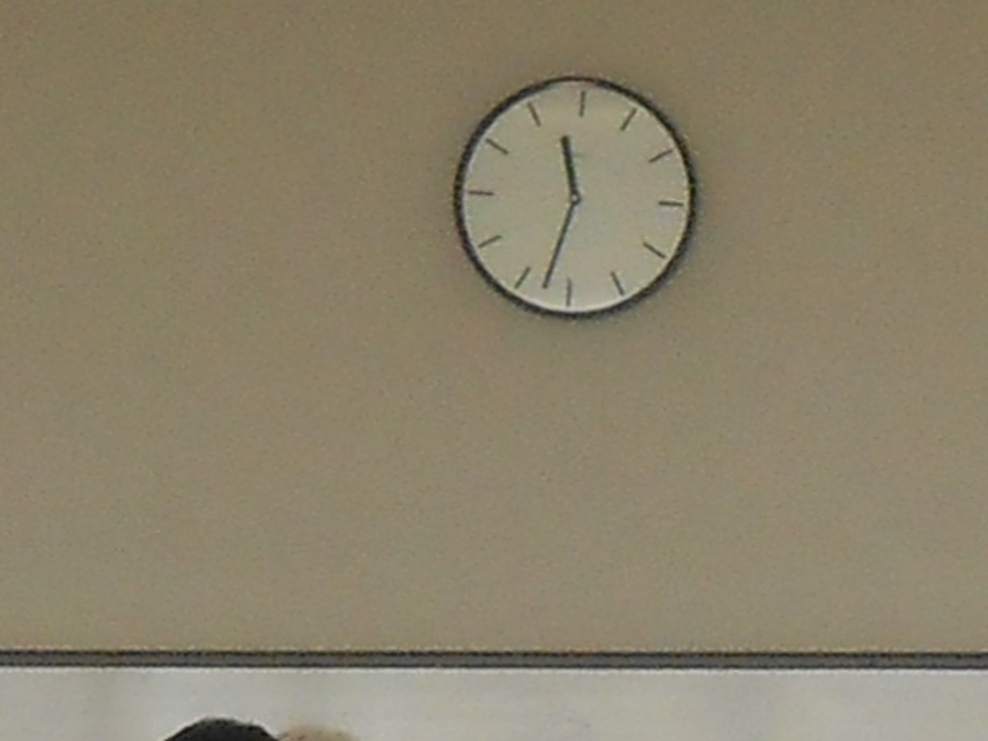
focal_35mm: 369
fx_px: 10532
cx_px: -481
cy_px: 791
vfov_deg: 4.0
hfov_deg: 5.3
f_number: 4.8
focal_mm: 8.8
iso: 200
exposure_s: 1/60
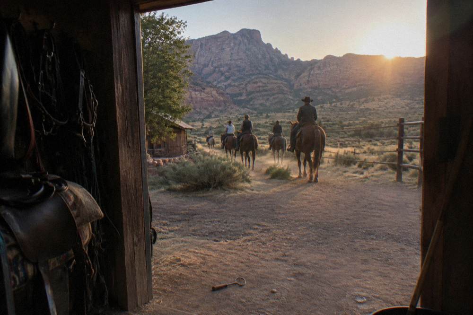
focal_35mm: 64
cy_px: 158
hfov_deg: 31.4
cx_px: 236
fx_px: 841
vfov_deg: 21.2
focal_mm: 64
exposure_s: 1/200
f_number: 8
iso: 320
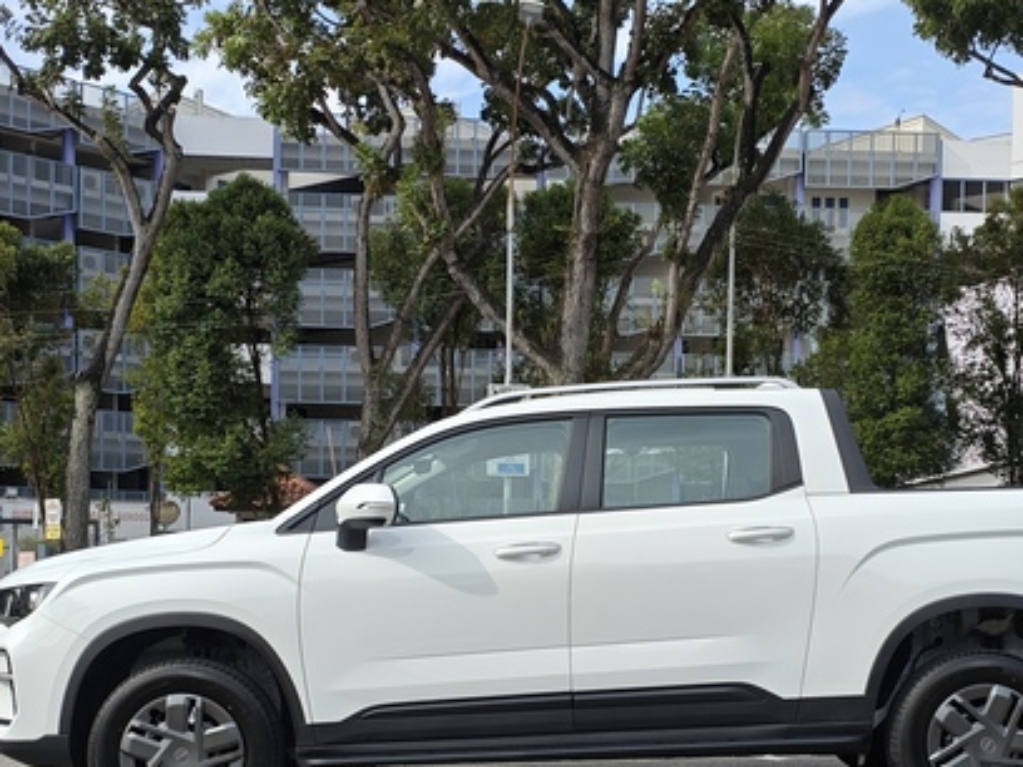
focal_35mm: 50
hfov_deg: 38.0
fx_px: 1478
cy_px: 546
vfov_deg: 28.8
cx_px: 609
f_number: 1.59
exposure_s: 1/1938
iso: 50
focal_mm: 4.94
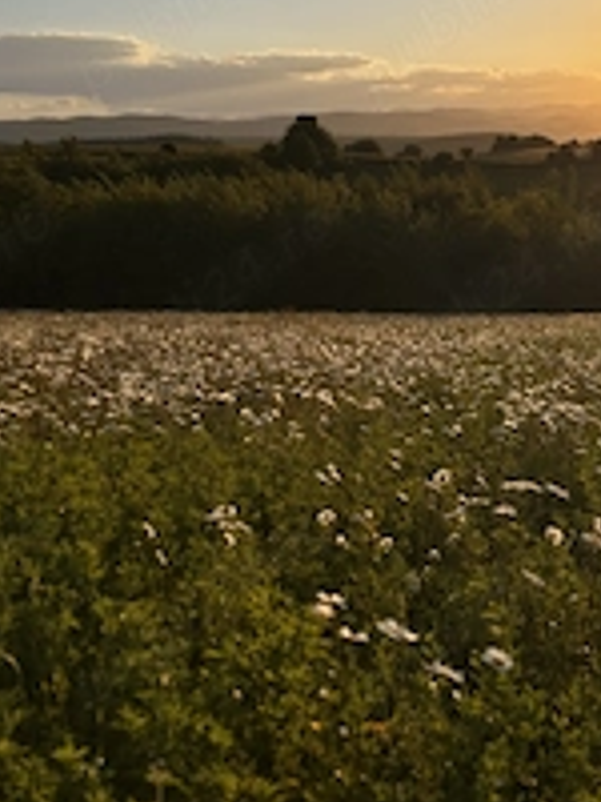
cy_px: 369
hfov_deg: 28.0
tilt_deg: -10.3
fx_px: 1204
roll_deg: +2.0
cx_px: 345
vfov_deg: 36.8
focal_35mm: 52
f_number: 1.5
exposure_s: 1/9434
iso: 50
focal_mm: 5.7
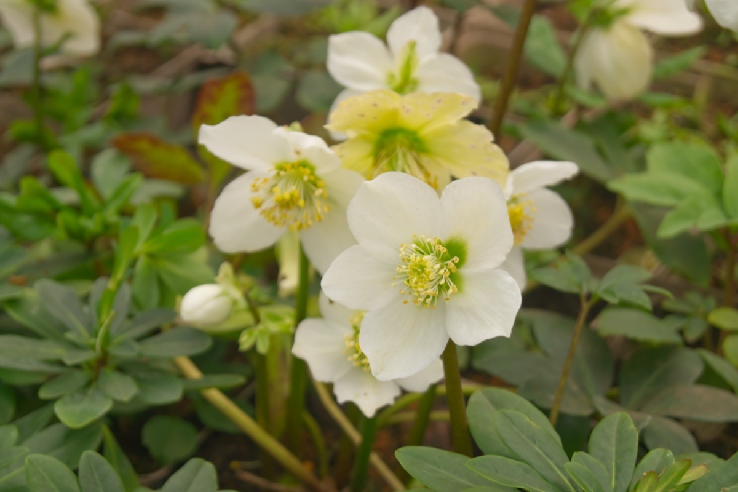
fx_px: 1691
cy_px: 246
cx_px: 369
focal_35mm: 82
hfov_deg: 24.6
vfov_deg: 16.6
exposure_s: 1/100
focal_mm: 55
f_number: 5.6
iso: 250
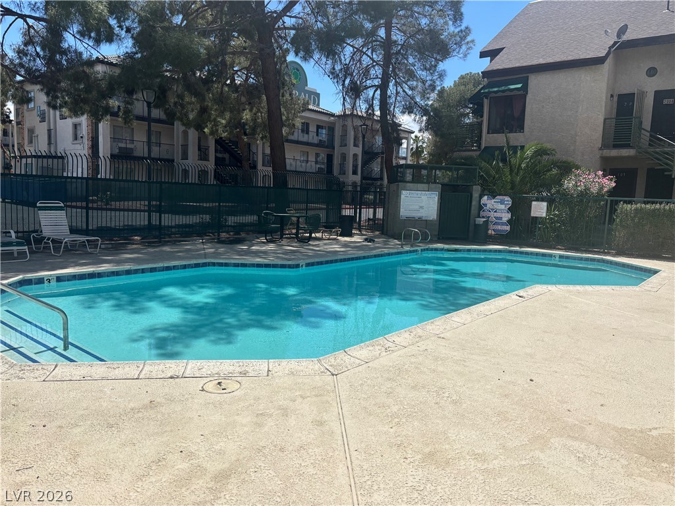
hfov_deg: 67.3
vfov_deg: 53.1
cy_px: 253
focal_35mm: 26
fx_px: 507
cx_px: 338
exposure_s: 1/6711
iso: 50
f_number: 1.6
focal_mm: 5.96
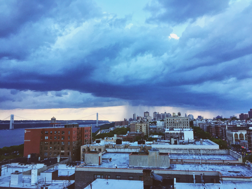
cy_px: 94
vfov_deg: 48.2
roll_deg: +0.6
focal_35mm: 29
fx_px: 211
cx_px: 126
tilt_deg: +6.9
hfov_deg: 61.7
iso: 50
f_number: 2.2
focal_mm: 4.15
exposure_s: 1/120
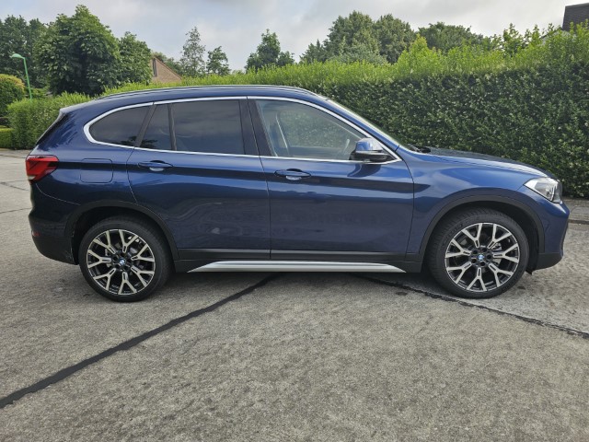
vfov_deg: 58.9
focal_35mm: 23
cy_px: 221
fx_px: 391
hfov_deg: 73.9
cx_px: 294
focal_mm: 6.3
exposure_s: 1/399
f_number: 1.7
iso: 10
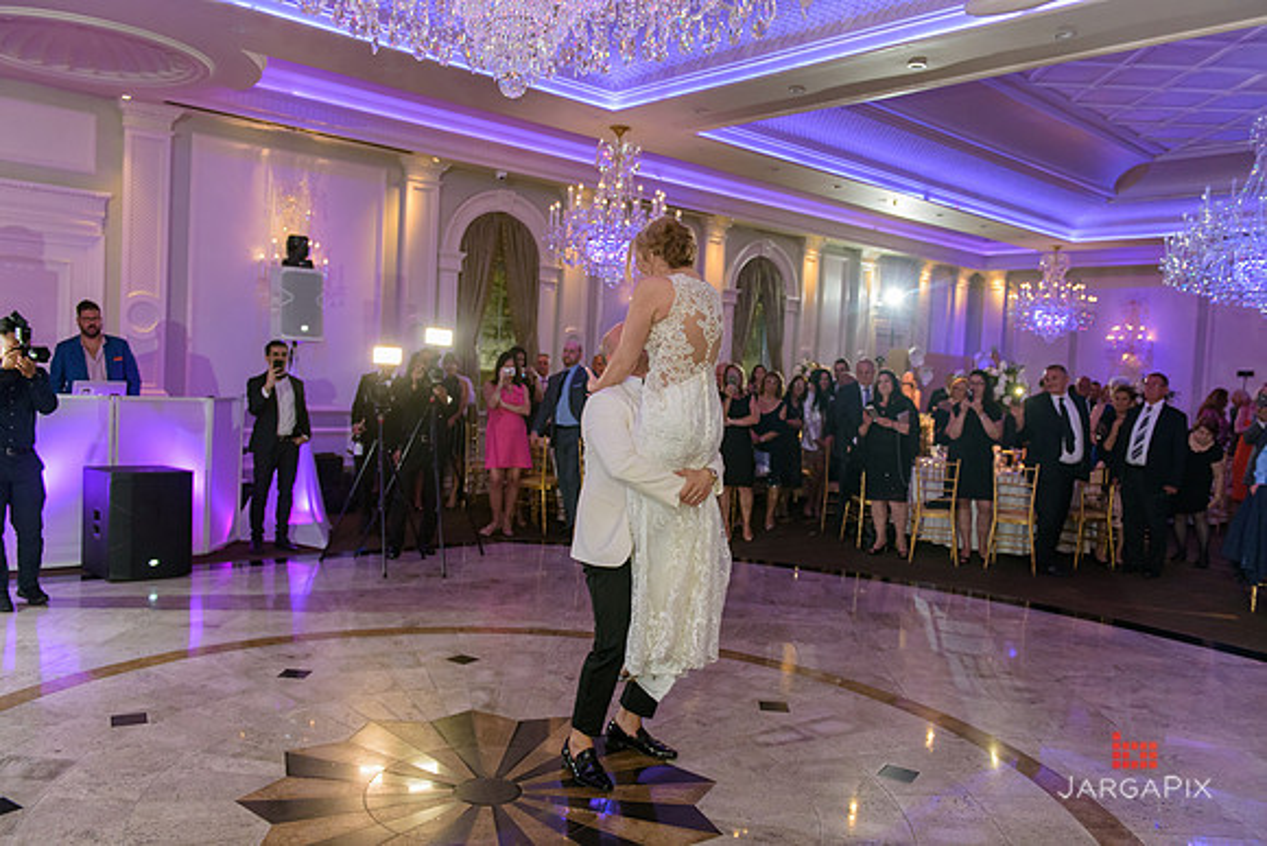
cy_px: 423
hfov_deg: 63.6
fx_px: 1021
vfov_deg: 45.0
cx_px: 634
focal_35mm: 29
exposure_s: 1/125
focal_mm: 29
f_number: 3.2
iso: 1600
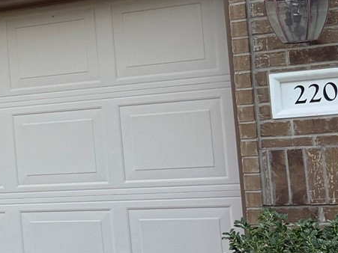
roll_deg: +3.4
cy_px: 100
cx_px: -192
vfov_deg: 13.6
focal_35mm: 109
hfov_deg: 16.3
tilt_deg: +3.3
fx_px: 1064
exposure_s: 1/2445
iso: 100
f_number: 1.78
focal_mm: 6.76
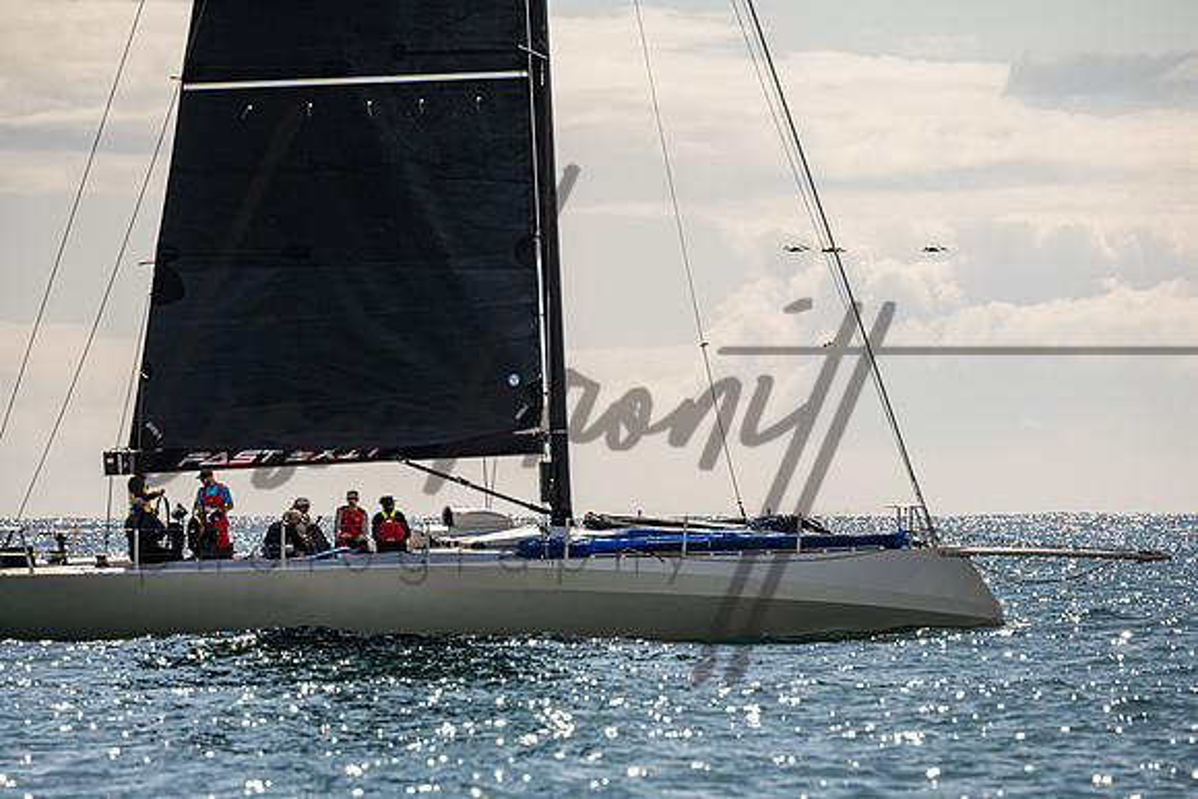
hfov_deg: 5.0
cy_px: 400
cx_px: 599
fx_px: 13787
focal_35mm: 414
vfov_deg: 3.3
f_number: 9
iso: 400
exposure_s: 1/1600
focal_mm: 400
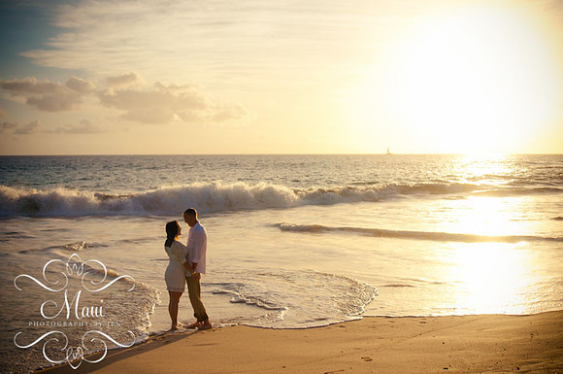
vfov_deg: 31.8
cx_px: 282
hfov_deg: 46.5
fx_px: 656
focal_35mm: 42
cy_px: 187
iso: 200
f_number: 2.8
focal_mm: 28
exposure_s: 1/4000
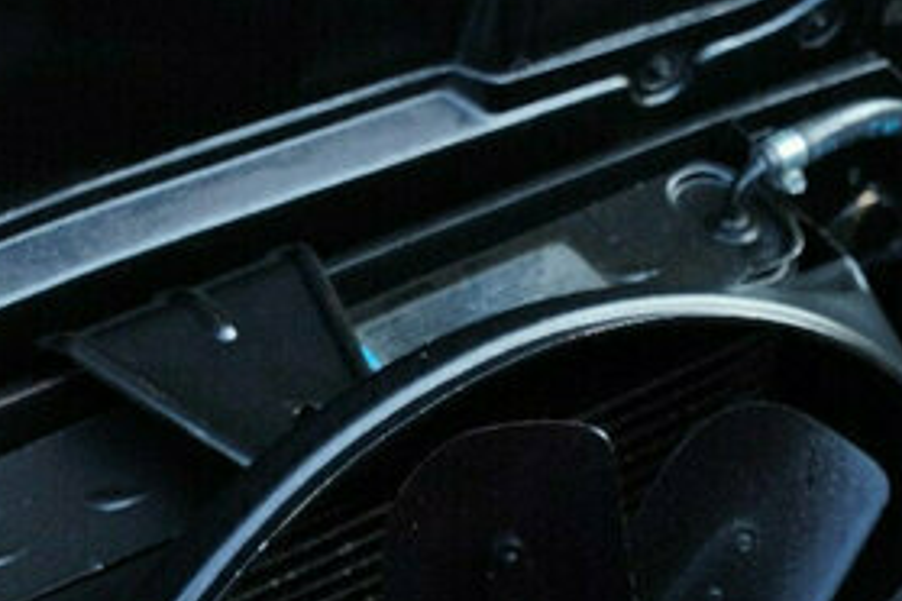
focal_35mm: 132
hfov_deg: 15.4
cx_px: 808
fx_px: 3307
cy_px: 1086
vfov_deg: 9.8
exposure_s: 1/40
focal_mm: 30.7
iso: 200
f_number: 5.6
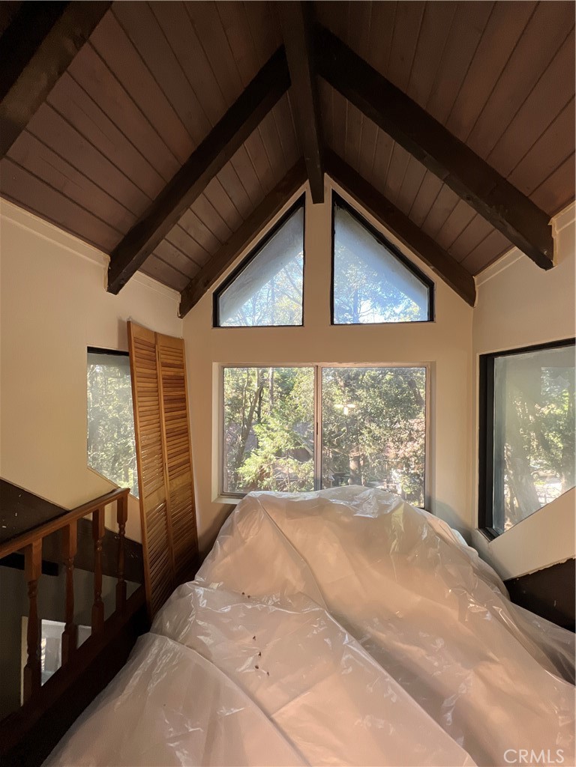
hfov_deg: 89.9
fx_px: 288
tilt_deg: +0.9
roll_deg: +0.6
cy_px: 384
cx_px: 288
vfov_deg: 106.2
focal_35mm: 13
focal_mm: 1.57
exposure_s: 1/99
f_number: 1.8
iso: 125
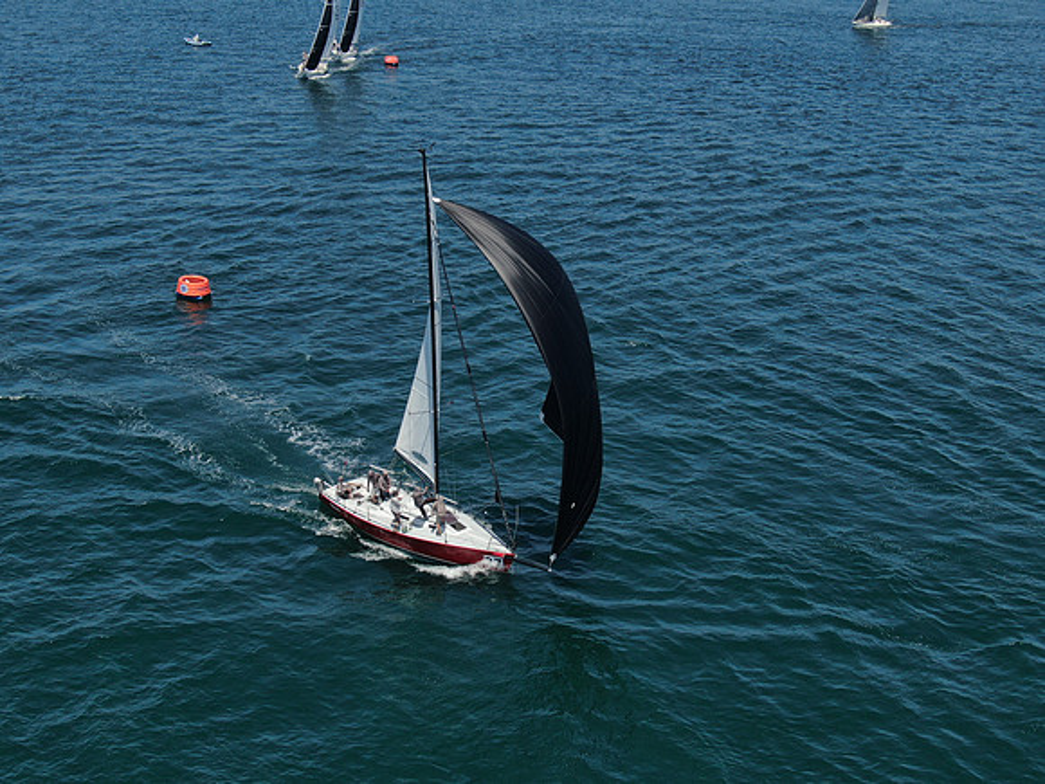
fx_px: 1449
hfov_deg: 39.7
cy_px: 392
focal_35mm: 48
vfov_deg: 30.3
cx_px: 522
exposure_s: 1/1000
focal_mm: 8.6
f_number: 3.8
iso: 100
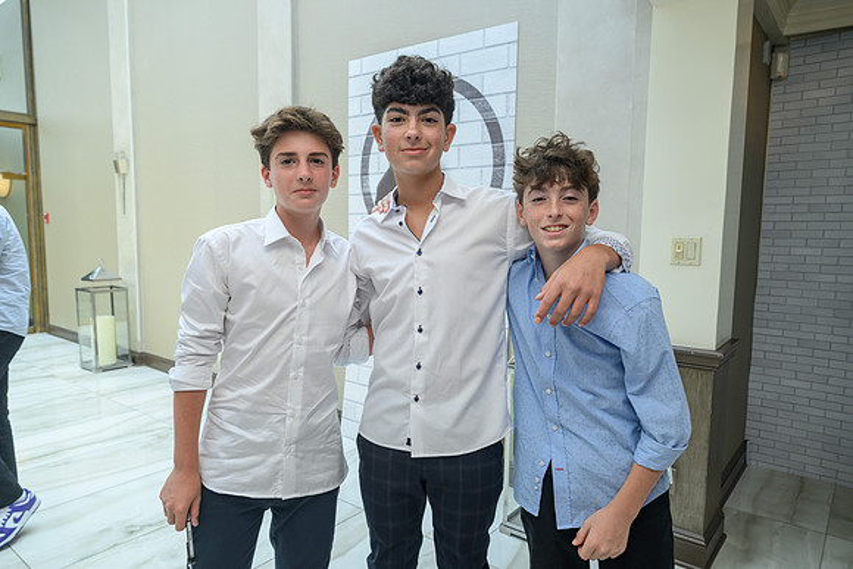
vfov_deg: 53.2
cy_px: 284
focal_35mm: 24
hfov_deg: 73.7
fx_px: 569
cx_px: 426
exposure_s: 1/160
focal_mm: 24
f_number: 5
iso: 500
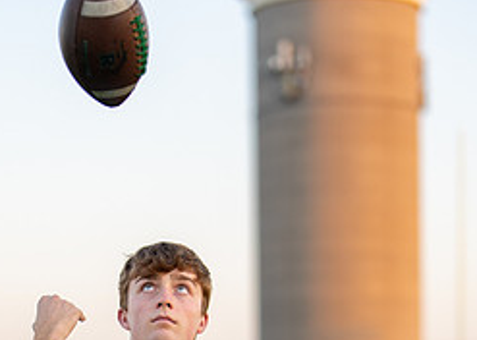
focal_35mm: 152
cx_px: 153
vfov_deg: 9.2
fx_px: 2057
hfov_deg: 13.2
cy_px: 472
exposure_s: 1/1000
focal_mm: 50
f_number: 1.2
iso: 200
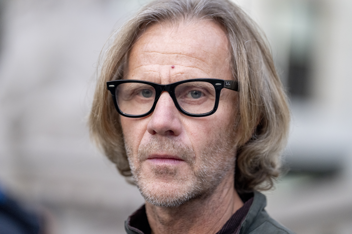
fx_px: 1760
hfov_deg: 11.4
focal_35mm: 180
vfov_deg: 7.6
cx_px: 176
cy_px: 117
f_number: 2.8
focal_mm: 180
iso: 4000
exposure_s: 1/3200
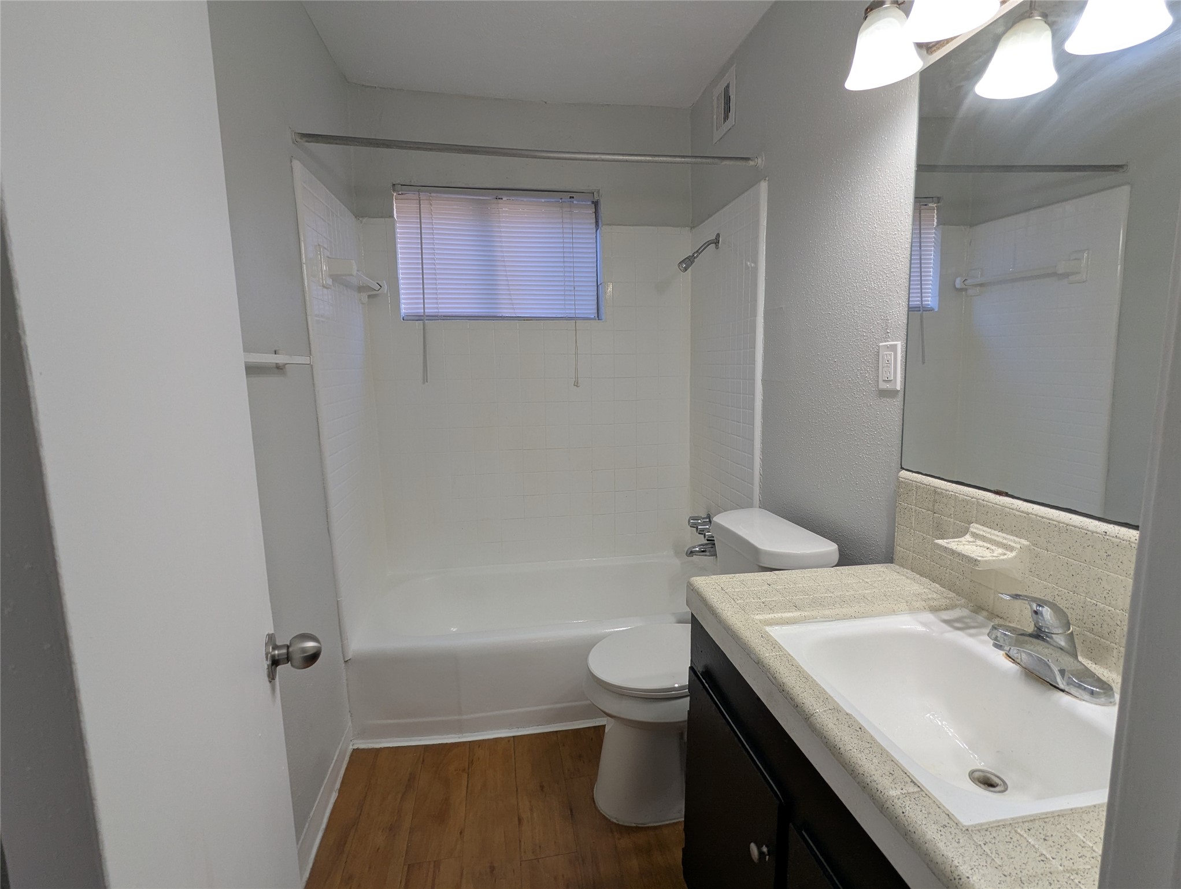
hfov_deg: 94.4
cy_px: 444
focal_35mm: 16
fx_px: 547
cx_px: 590
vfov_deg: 78.2
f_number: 2.2
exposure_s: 1/60
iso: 48
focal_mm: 2.35
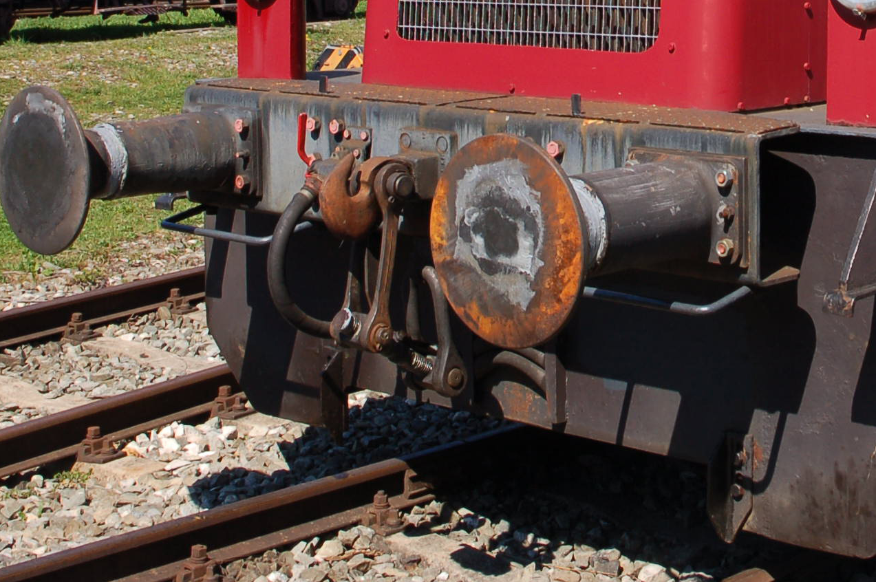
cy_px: -45
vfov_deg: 16.9
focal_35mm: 78
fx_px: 1896
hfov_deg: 25.4
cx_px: 757
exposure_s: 1/125
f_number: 11
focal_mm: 22
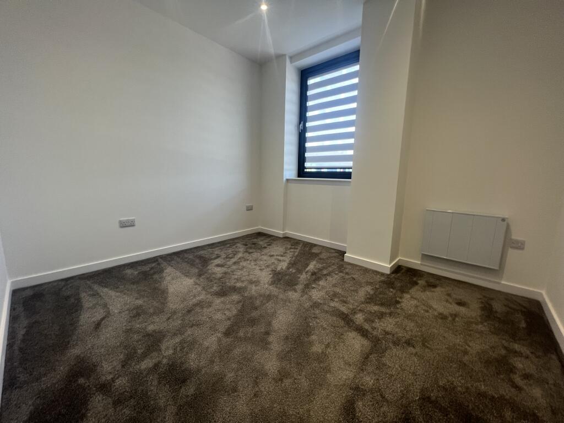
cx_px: 282
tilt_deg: -9.2
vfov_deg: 89.9
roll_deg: -1.1
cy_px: 212
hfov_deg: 106.2
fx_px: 212
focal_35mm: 13
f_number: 1.8
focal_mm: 1.57
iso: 160
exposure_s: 1/100
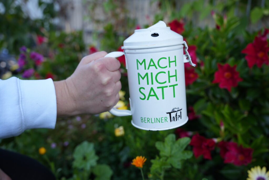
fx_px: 267
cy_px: 90
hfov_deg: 53.5
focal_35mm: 36
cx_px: 134
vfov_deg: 37.2
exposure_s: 1/160
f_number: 4
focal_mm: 35.7
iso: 160
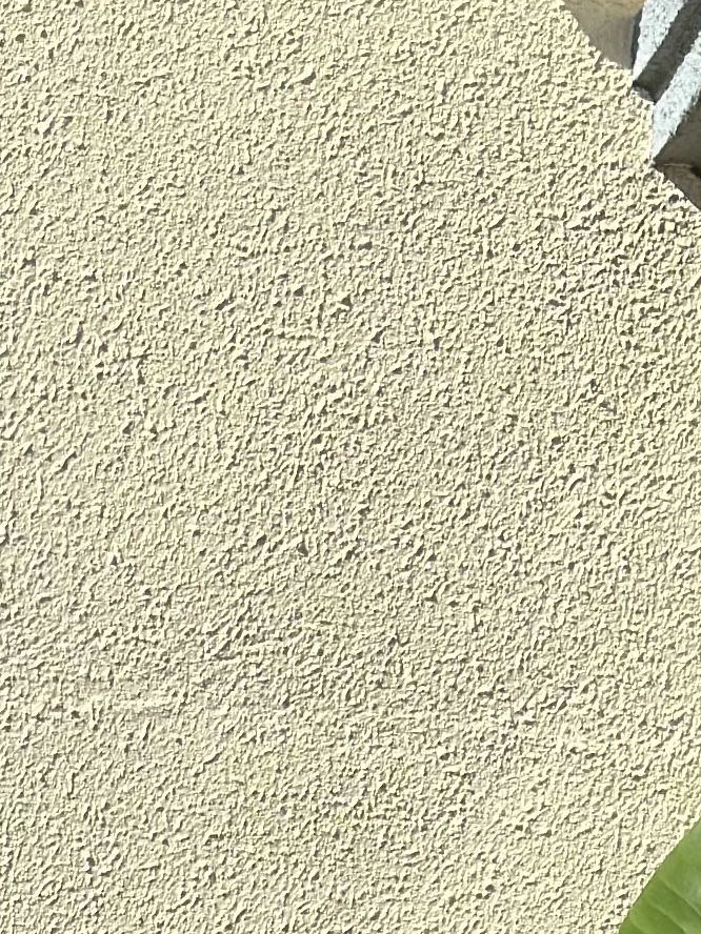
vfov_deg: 8.9
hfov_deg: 6.8
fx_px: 5886
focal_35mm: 218
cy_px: 1302
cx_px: -160
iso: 100
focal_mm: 6.86
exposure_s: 1/10870
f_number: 1.78
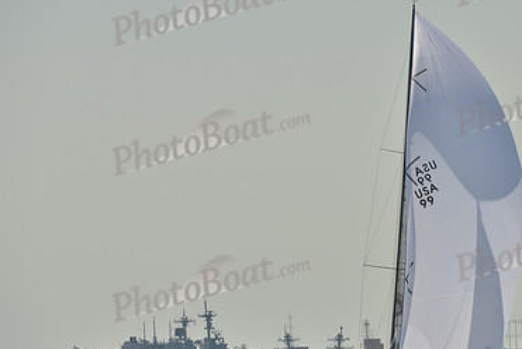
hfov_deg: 4.5
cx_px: 384
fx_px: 6573
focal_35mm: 453
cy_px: 192
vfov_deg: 3.0
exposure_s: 1/1000
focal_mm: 290
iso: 200
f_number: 8
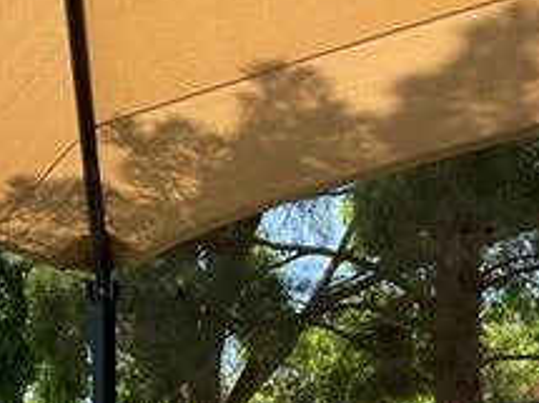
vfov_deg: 13.0
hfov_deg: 18.2
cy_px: 591
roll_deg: +0.6
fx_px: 1681
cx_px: 236
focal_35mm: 108
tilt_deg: -0.6
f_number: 1.8
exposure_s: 1/683
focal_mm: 3
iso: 16
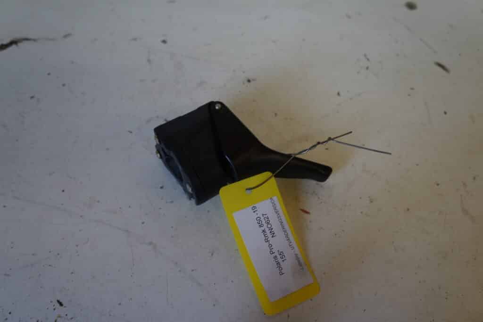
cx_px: 242
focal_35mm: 30
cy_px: 161
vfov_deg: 43.6
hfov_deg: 61.9
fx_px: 403
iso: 200
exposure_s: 1/60
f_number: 3.5
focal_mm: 20
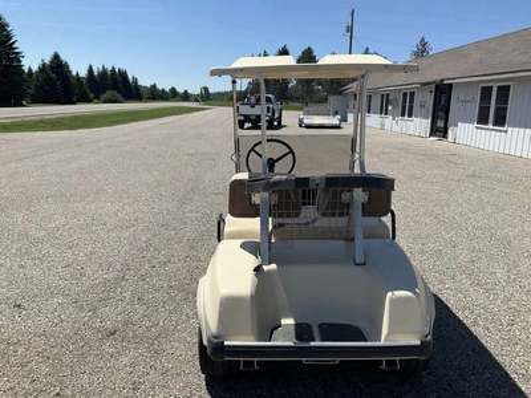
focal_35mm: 29
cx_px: 266
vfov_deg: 48.2
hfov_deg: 61.7
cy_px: 199
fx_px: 445
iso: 25
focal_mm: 3
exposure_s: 1/2667
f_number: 1.8
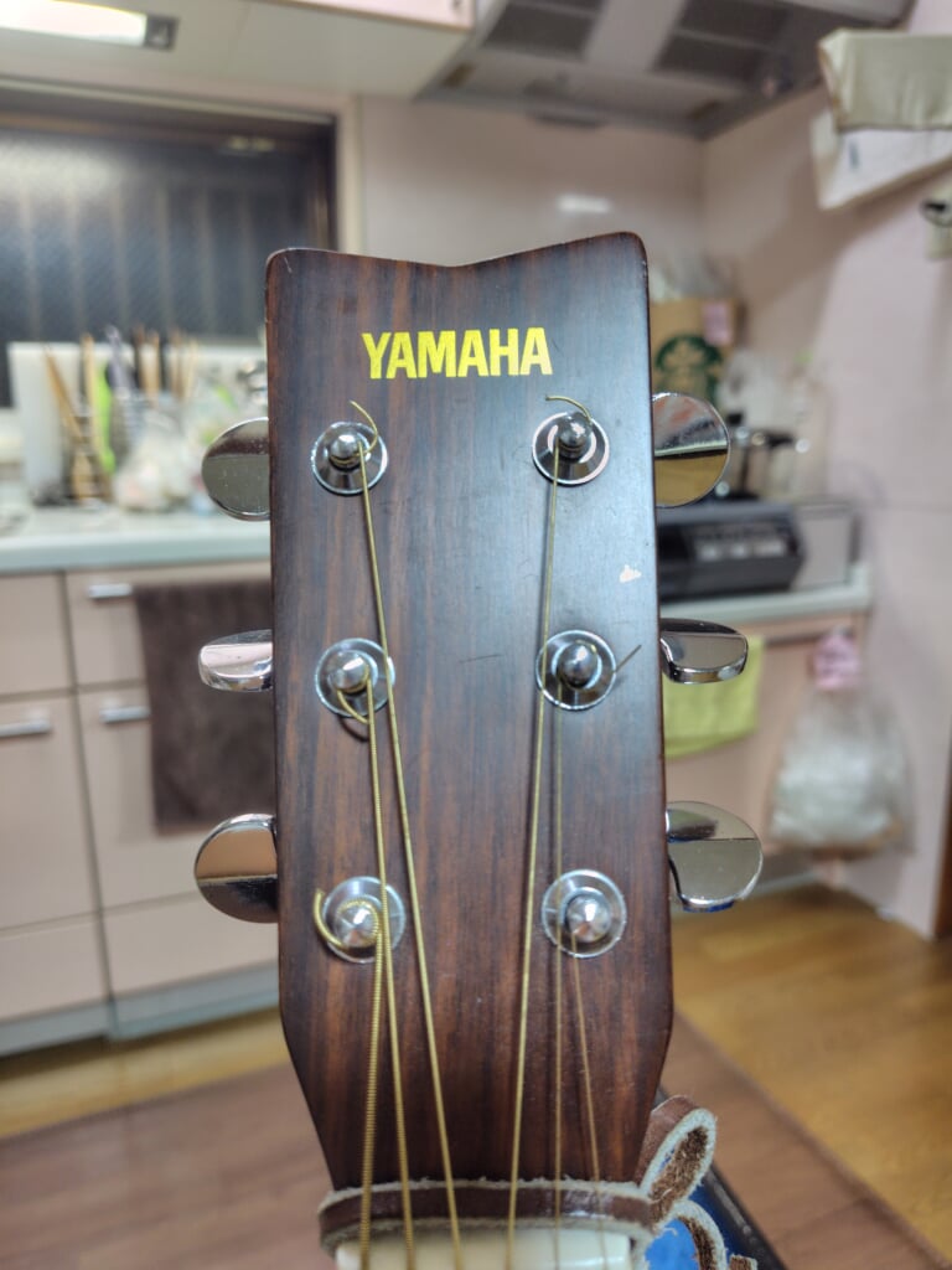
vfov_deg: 73.9
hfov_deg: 58.9
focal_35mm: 23
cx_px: 476
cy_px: 635
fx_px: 843
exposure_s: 1/50
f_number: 1.9
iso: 310
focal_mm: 5.6
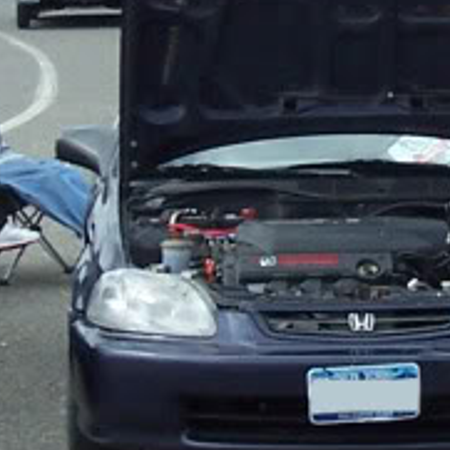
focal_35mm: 215
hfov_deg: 8.1
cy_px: 184
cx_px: 378
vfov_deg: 8.1
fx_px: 3162
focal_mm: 7.1
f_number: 2.8
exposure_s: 1/500
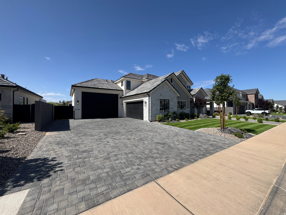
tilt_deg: +1.2
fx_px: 116
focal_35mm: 14
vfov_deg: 85.7
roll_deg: +0.5
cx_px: 143
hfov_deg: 102.1
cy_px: 108
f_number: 2.2
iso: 50
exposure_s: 1/1880
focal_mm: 2.22
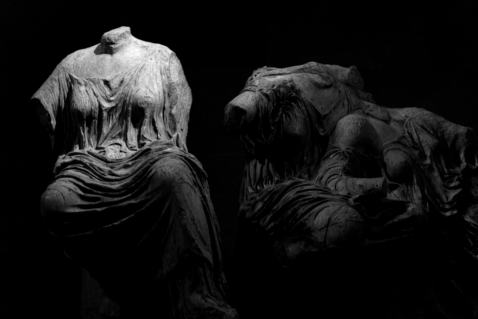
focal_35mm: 75
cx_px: 239
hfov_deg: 27.0
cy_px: 160
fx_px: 996
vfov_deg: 18.2
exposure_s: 1/160
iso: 1600
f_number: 1.8
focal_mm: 50
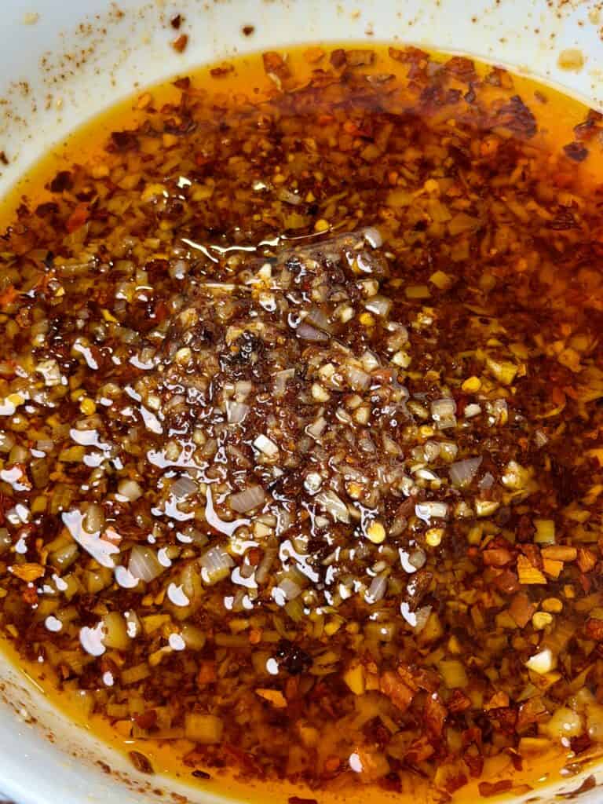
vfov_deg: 39.7
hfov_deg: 30.3
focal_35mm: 48
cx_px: 302
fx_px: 1115
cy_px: 402
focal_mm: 6.76
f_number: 1.78
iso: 80
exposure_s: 1/120
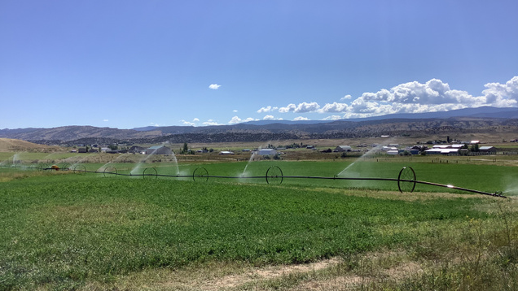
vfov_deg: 34.7
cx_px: 258
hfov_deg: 58.0
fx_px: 467
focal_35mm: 34
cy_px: 156
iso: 25
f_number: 2.4
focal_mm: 3.3
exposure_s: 1/2203
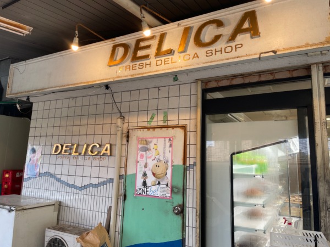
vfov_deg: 53.1
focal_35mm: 26
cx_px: 165
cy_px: 124
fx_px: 248
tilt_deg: +9.1
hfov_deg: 67.3
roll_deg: -2.8
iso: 100
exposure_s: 1/121
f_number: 1.6
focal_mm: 4.2
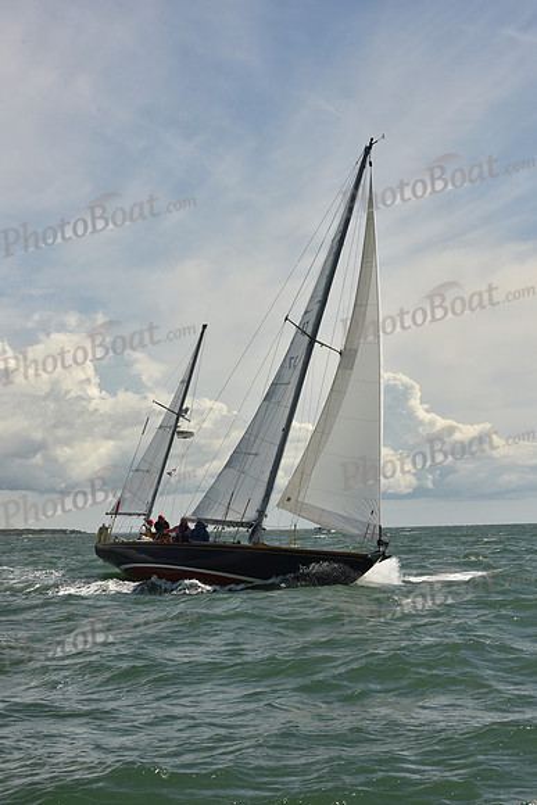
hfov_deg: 19.5
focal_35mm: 70
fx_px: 1565
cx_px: 268
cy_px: 402
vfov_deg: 28.8
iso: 320
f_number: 13
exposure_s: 1/800
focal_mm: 70
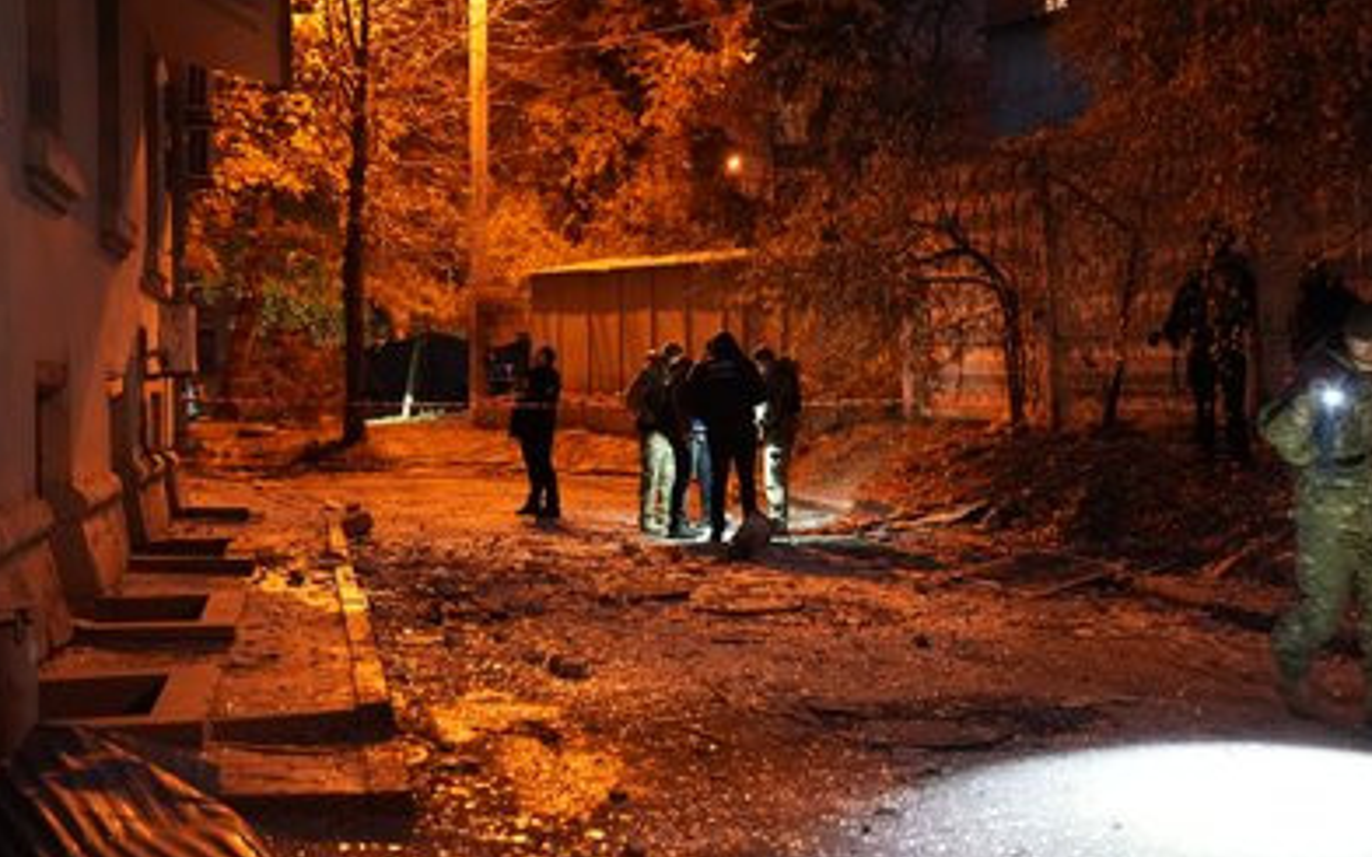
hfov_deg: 40.3
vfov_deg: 25.8
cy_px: 435
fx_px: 1870
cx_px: 682
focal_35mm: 50
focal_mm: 48
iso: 12800
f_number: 2.8
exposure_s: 1/60
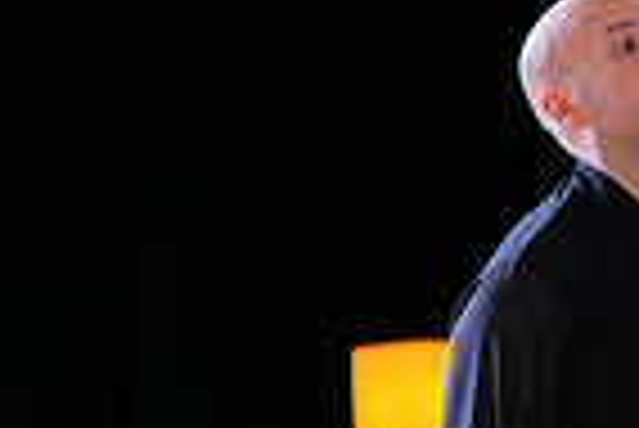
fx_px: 12526
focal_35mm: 705
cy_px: 721
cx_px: 722
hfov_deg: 2.9
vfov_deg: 2.0
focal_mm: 173
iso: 2000
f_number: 5
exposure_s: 1/400
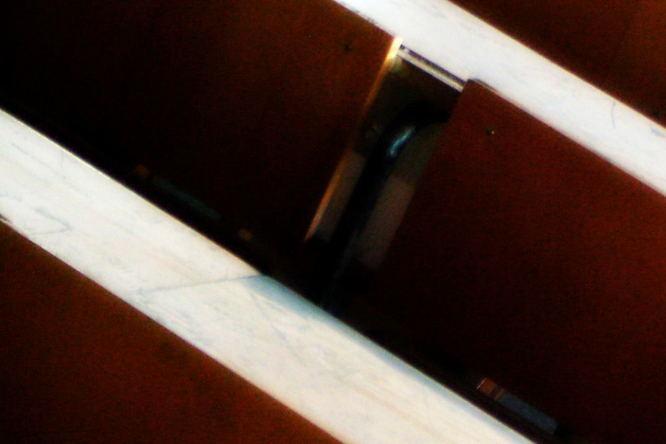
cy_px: 279
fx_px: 3904
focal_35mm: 211
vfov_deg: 6.5
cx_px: 734
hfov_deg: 9.7
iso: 1600
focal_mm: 50
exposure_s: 1/90
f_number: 4.8
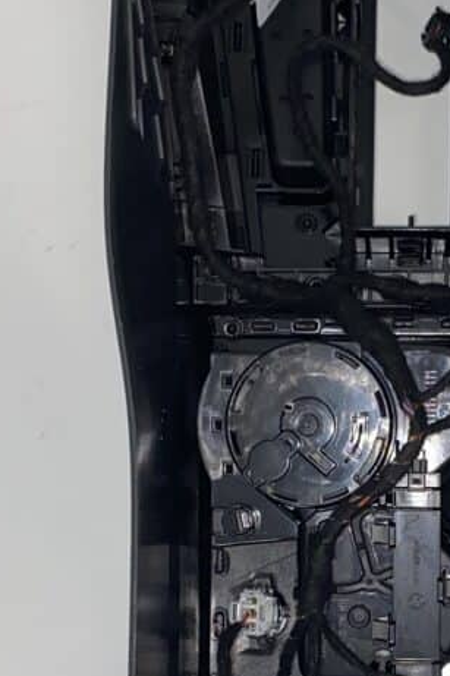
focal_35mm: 86
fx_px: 1614
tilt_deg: -86.0
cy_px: 530
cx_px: 369
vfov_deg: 23.3
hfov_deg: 15.8
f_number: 1.8
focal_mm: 4.25
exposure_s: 1/100
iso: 50
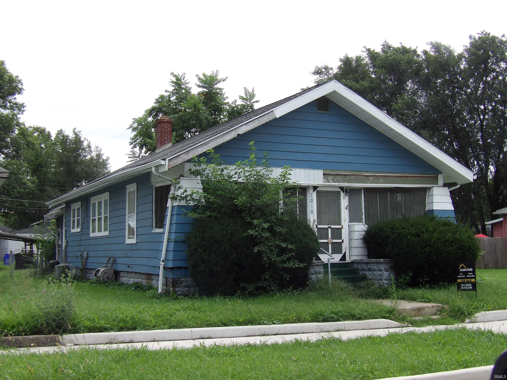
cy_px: 190
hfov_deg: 41.2
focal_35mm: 46
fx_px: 674
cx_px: 254
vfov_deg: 31.5
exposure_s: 1/344
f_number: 3.8
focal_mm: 8.2
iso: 100
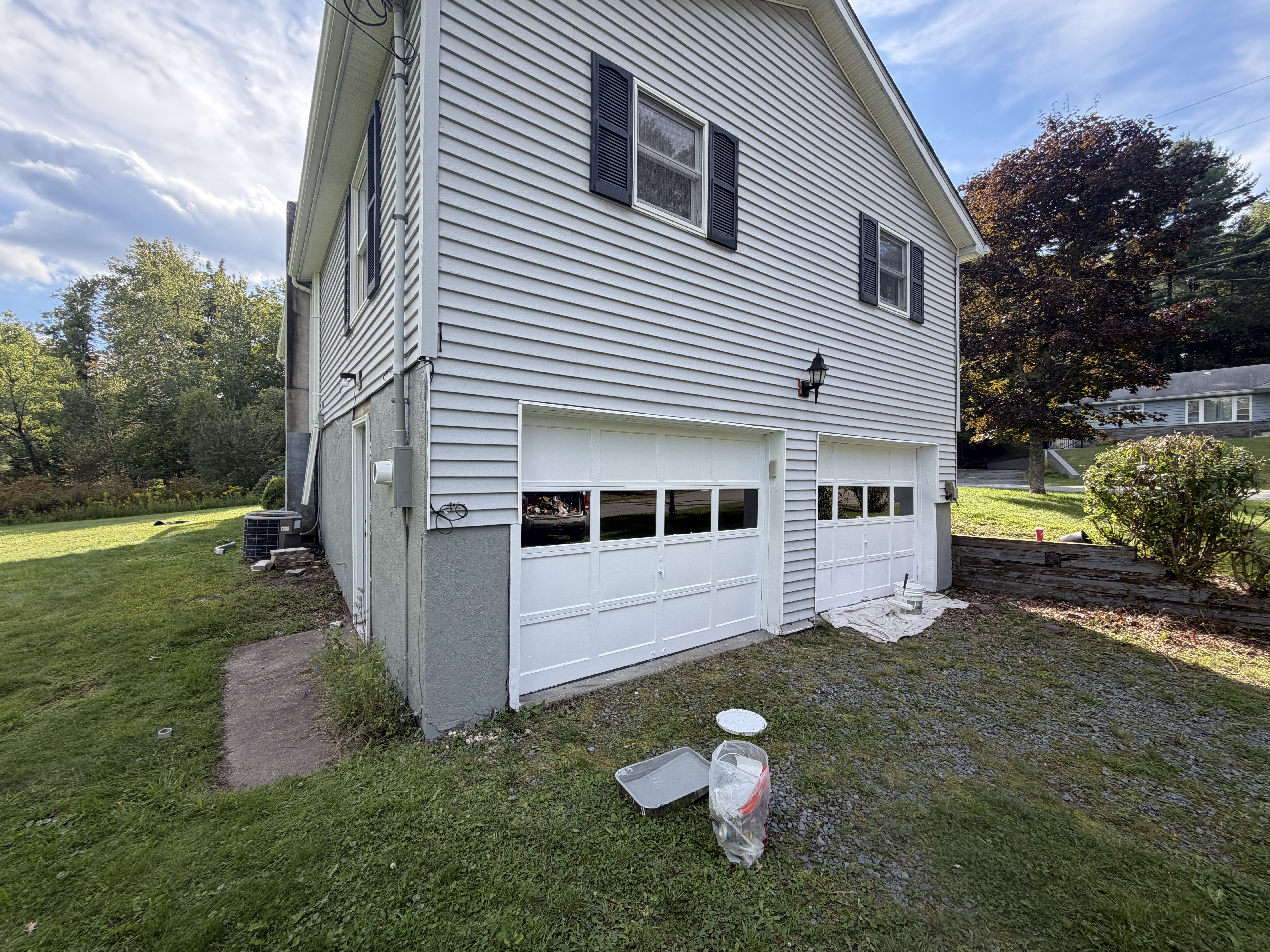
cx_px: 635
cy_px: 476
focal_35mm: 14
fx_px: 514
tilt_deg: -0.4
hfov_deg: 102.1
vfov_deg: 85.7
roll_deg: -0.2
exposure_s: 1/472
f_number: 2.2
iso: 64
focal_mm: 2.22
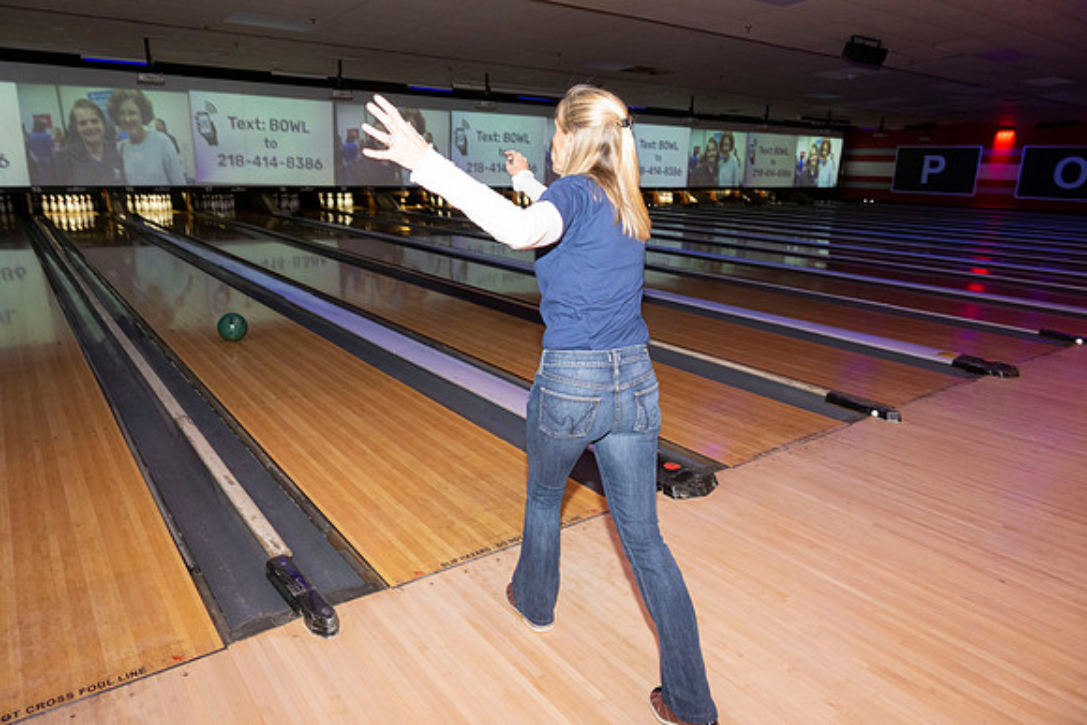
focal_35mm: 24
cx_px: 544
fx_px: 725
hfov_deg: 73.7
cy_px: 362
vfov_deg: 53.2
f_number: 5.6
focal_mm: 24
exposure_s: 1/100
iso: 2000
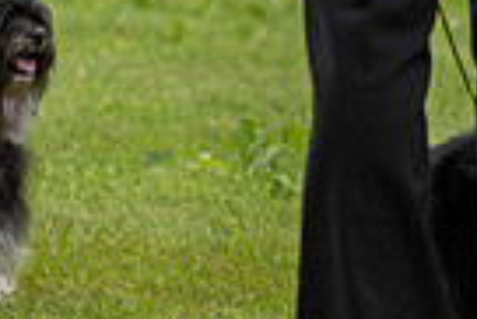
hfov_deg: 2.6
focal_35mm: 803
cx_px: -63
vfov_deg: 1.7
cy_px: -188
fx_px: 10651
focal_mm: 188
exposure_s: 1/1000
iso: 320
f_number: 4
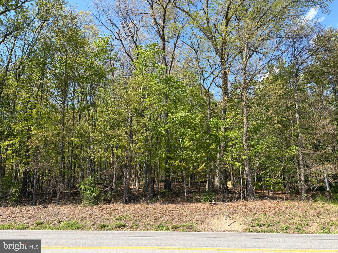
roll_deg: +2.7
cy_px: 126
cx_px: 169
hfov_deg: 67.3
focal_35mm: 26
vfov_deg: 53.1
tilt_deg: +18.3
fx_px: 254
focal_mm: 5.96
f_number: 1.6
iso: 50
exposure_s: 1/1337
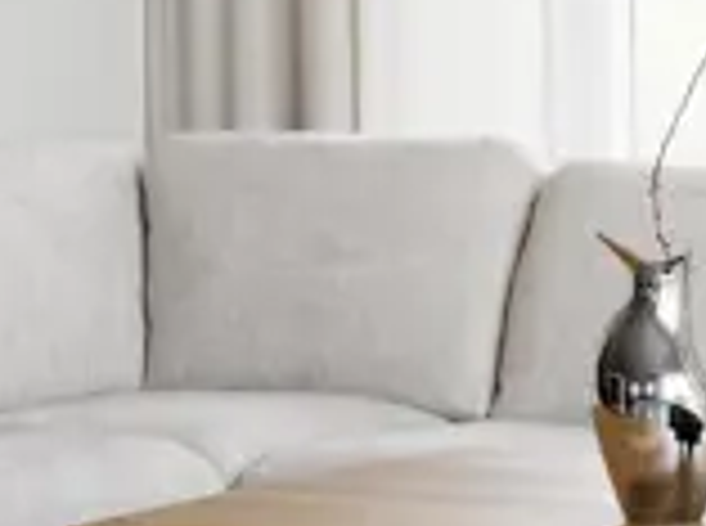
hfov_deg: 9.1
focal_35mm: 216
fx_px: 4395
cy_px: -20
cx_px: 710
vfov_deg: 6.8
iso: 800
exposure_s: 1/60
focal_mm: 44
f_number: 4
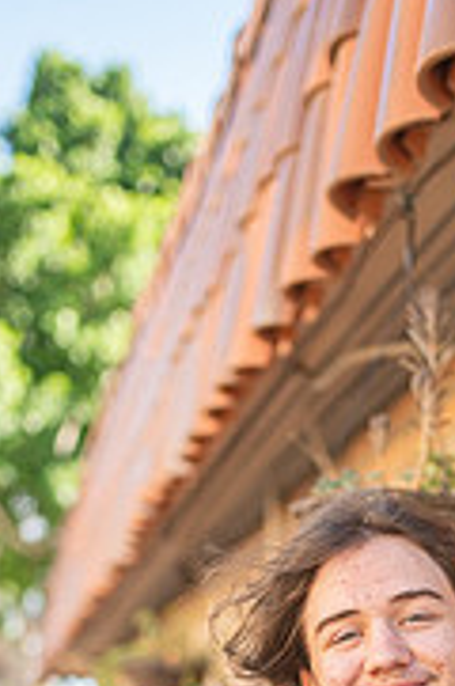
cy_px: 803
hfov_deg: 15.6
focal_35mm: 87
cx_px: 260
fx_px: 1656
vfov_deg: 21.8
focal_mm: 35
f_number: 1.4
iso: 400
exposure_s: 1/3200
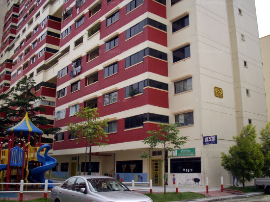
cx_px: 135
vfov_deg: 38.6
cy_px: 101
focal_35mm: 37
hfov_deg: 50.2
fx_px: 288
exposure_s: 1/250
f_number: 5.6
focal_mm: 6.2
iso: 80
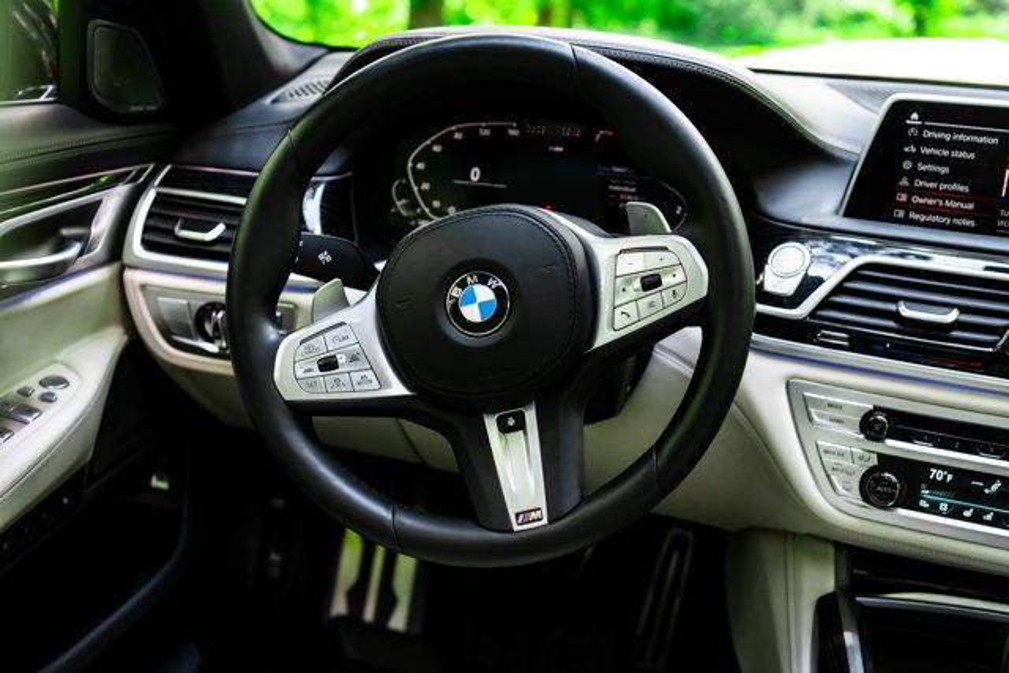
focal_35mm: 42
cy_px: 336
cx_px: 504
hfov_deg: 46.4
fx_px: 1177
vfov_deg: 31.9
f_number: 3.5
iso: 1000
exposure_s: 1/250
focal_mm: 42
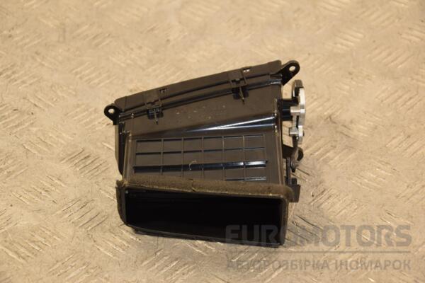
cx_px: 212
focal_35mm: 105
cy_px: 142
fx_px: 1239
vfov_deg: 13.0
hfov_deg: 19.5
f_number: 5.3
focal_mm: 70
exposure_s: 1/80
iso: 800
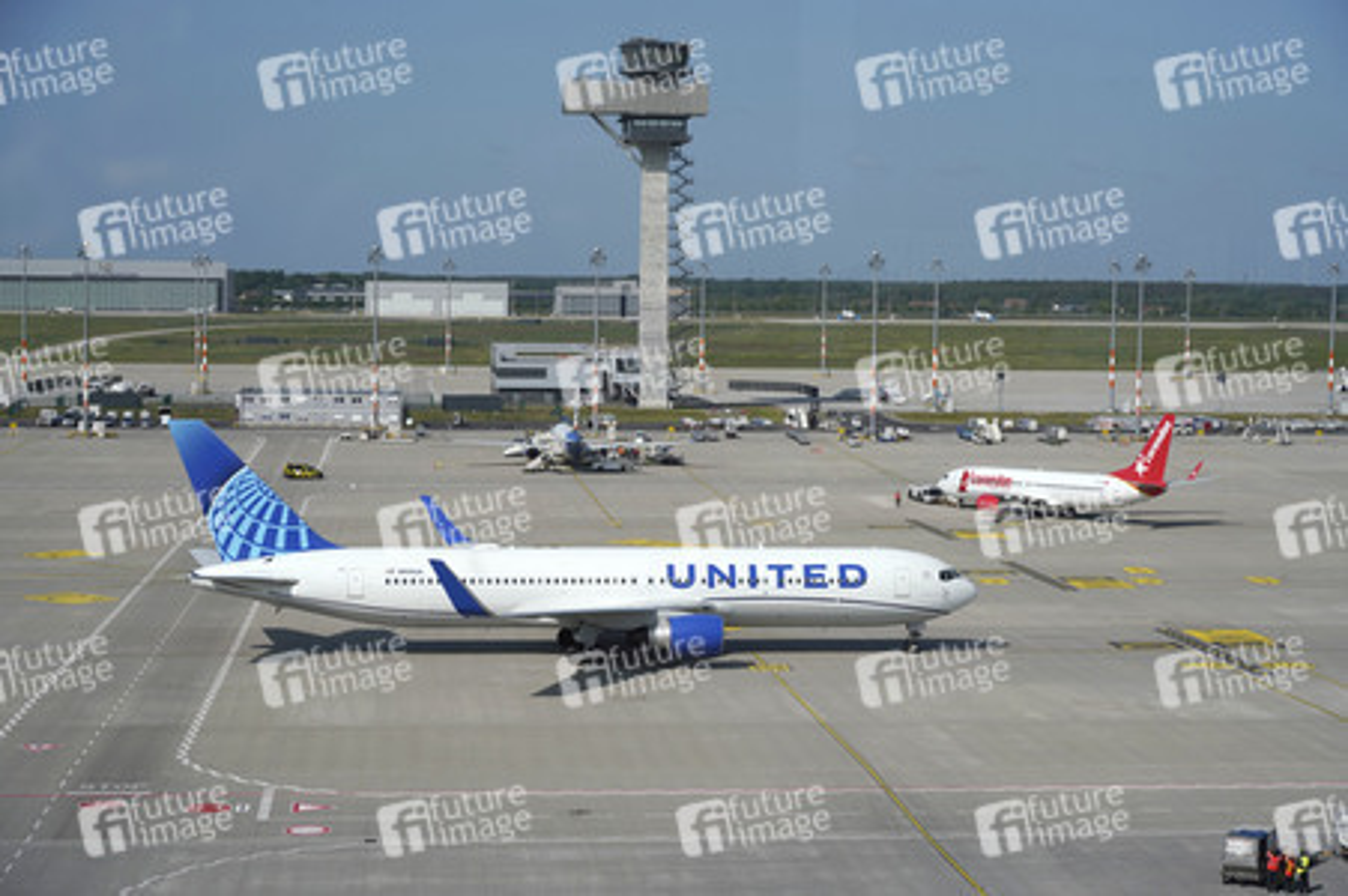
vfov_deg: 20.3
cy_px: 448
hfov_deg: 30.1
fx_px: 2507
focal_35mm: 67
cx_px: 674
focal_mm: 67
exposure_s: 1/2000
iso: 320
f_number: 8
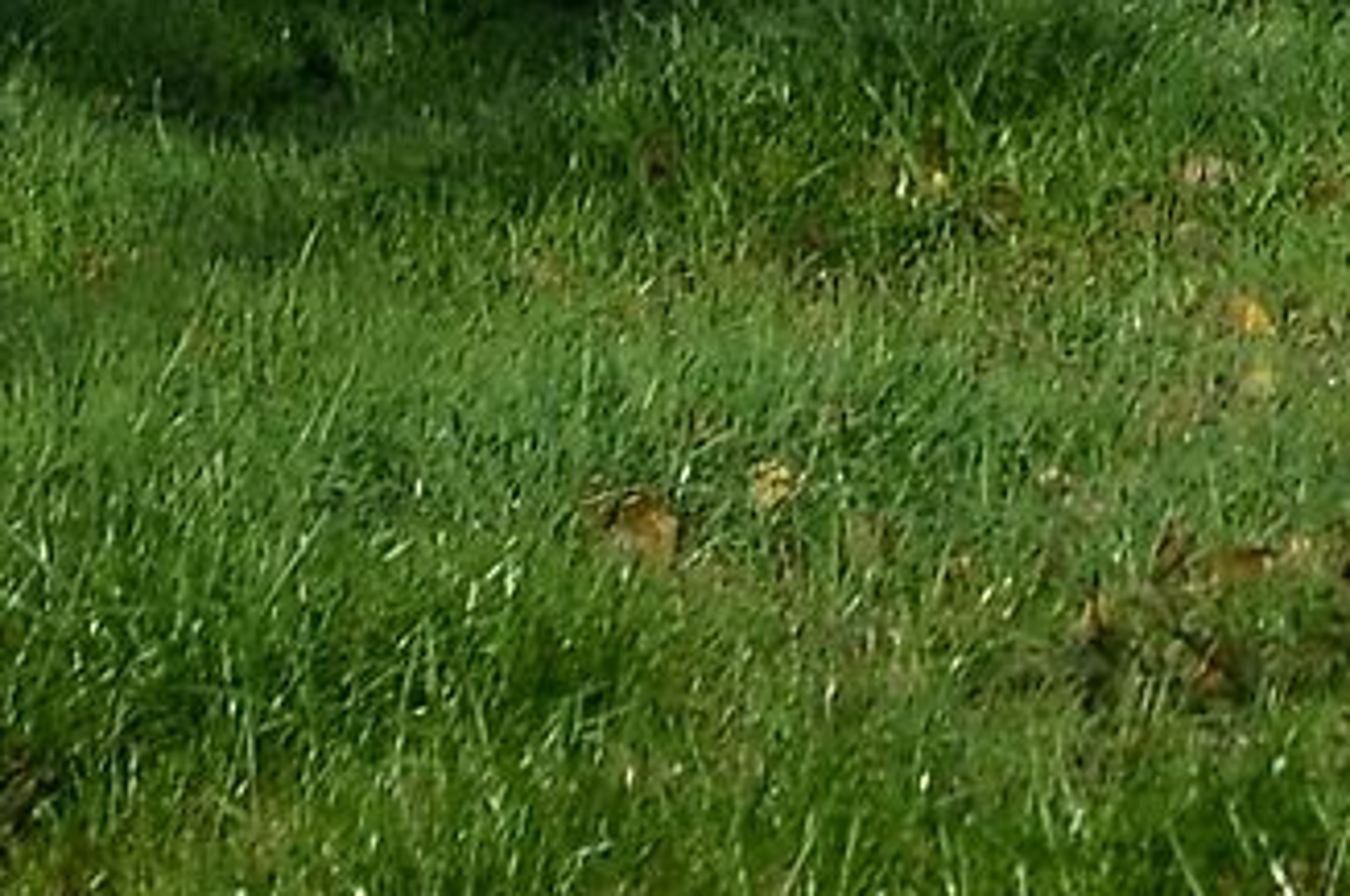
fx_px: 23066
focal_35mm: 616
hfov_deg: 3.3
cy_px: -1953
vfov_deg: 2.2
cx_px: 3992
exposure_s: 1/640
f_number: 8
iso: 100
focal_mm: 56
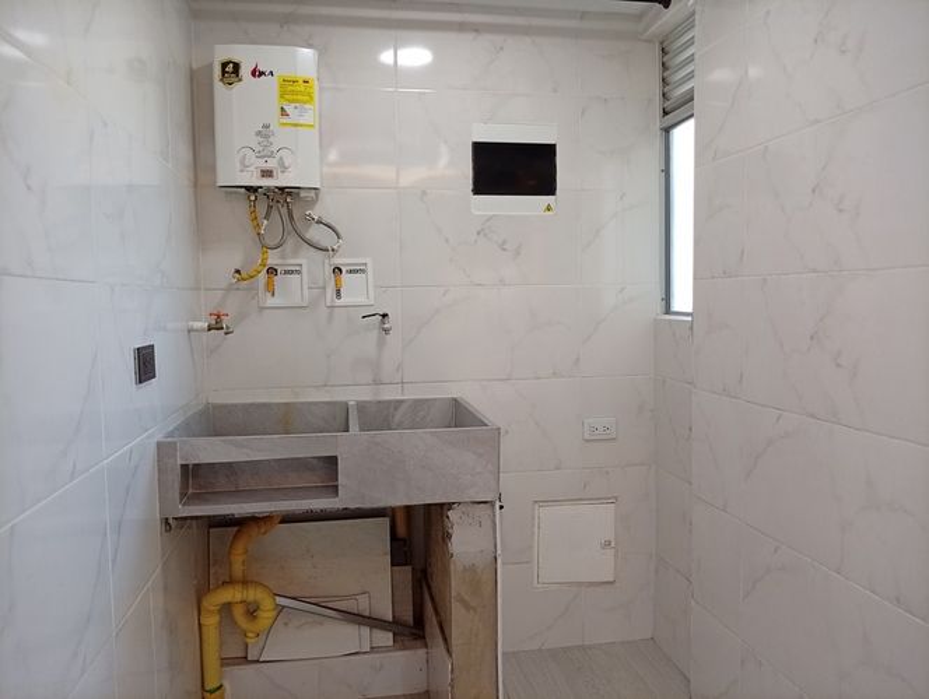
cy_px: 350
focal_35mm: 26
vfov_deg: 53.2
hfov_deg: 67.2
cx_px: 464
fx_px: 699
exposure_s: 1/60
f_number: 1.8
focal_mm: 4.15
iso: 139
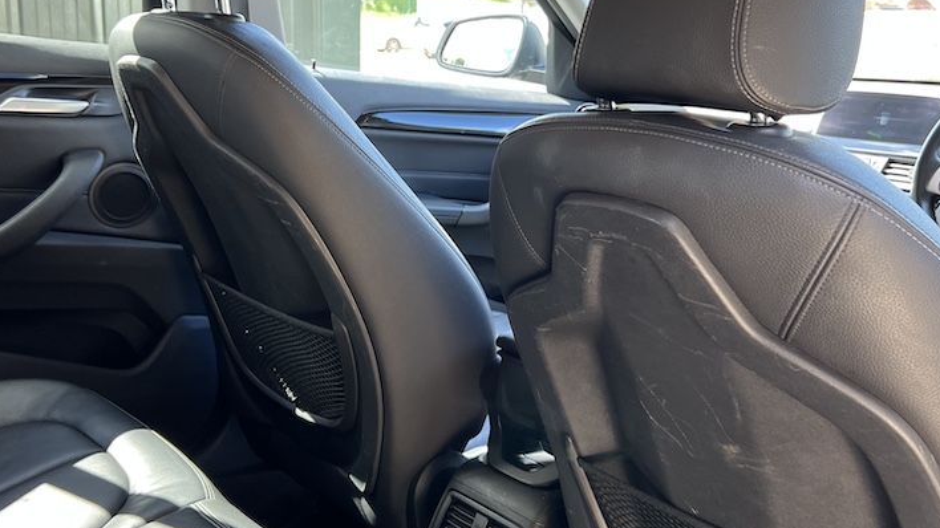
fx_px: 997
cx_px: 507
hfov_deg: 50.4
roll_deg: -2.0
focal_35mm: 40
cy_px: 228
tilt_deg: -10.1
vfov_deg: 29.7
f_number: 1.5
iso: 125
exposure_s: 1/121
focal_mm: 5.7
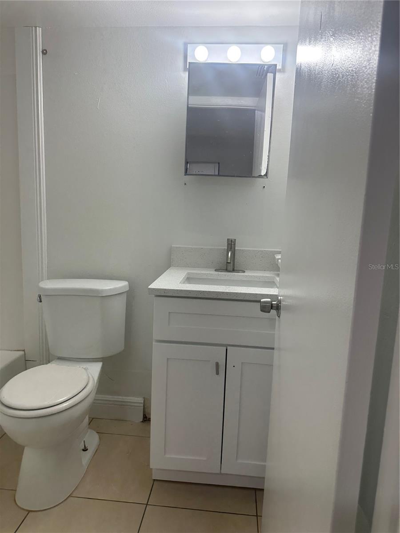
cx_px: 200
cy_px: 266
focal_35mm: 24
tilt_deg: -5.6
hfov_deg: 56.8
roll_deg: -4.1
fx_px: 370
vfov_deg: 71.6
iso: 100
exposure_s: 1/160
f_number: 1.78
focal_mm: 6.86
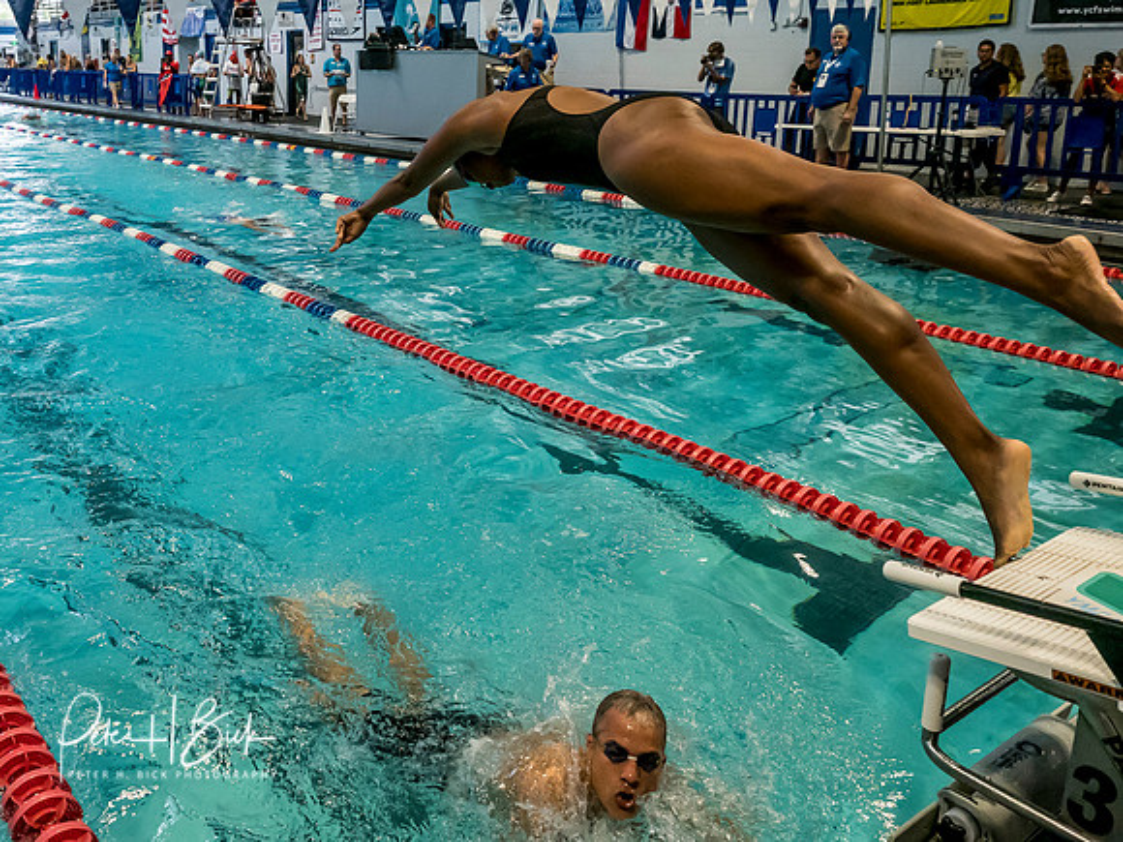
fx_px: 977
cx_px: 419
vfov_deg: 46.2
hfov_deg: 59.0
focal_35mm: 30
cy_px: 314
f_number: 2.8
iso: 3200
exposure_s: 1/1000
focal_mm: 12
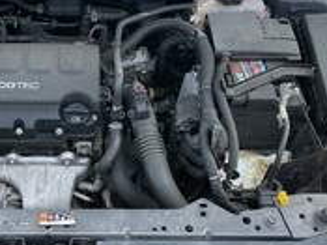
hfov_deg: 36.1
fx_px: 491
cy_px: 108
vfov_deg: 28.0
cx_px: 86
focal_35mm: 52
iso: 32
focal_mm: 4.2
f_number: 1.6
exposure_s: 1/223
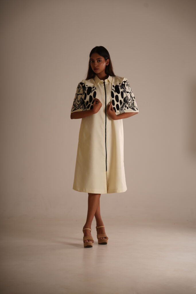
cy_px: 147
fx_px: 694
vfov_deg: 23.9
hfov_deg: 16.1
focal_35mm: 85
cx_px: 98
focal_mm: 85
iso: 50
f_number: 4.5
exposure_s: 1/160
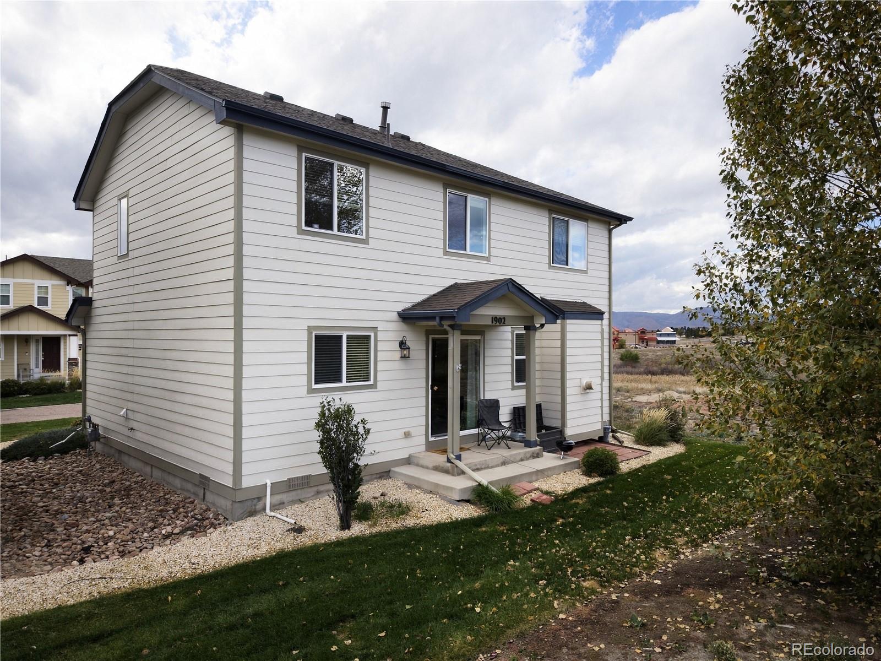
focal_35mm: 24
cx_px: 440
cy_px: 330
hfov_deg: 71.6
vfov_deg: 56.8
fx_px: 611
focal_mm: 8.7
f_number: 1.8
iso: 290
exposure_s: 1/2500
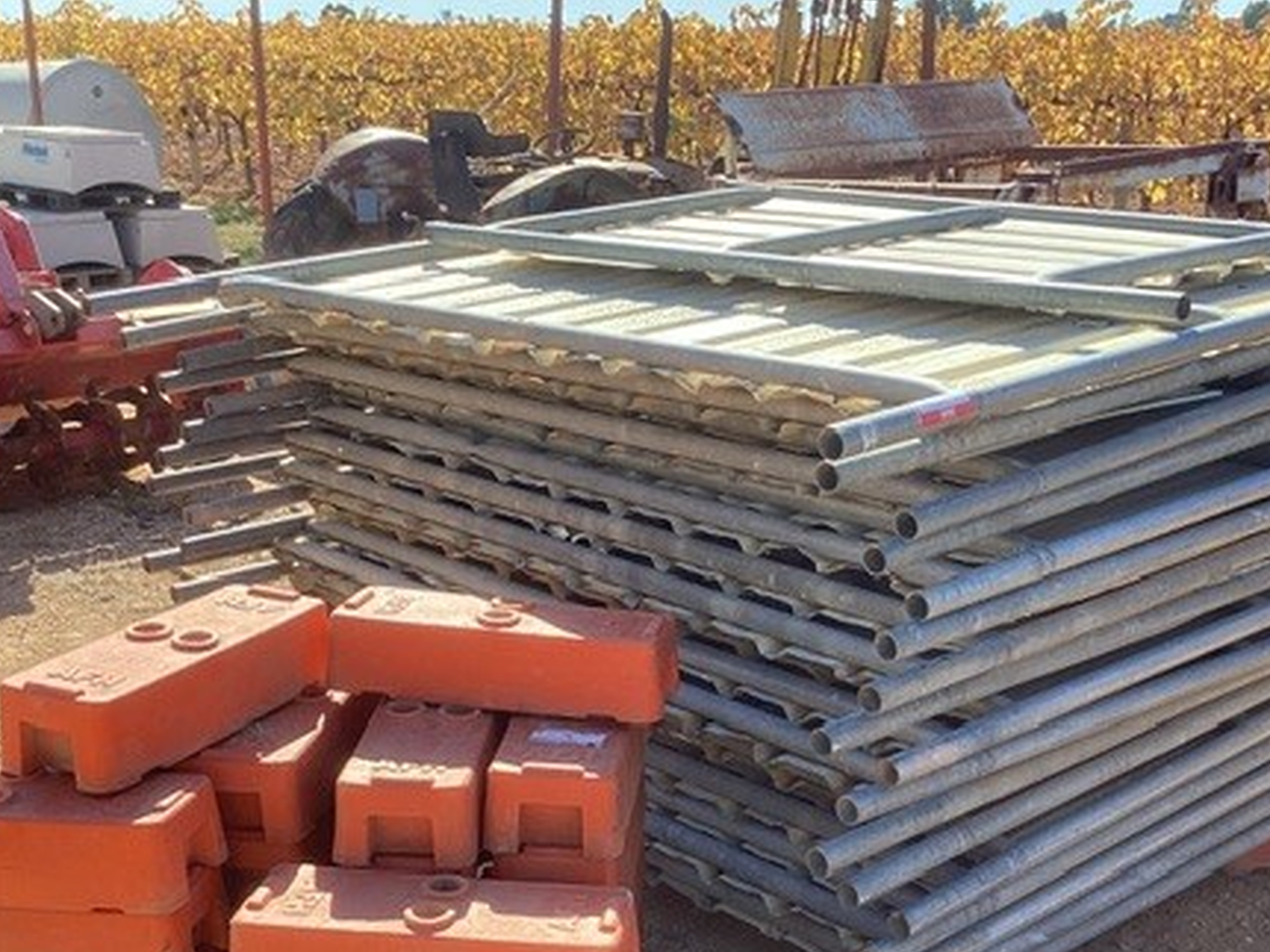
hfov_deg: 41.2
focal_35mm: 46
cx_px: 716
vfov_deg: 31.0
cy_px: 704
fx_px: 1687
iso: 25
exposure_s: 1/397
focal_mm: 3.3
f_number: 2.4
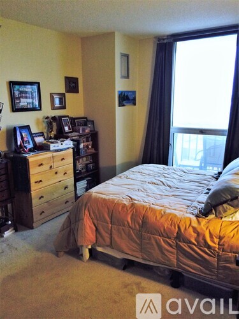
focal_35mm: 29
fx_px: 267
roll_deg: +2.0
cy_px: 160
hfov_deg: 48.2
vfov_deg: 61.7
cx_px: 120
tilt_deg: -13.8
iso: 200
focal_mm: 4.15
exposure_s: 1/30
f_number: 2.2
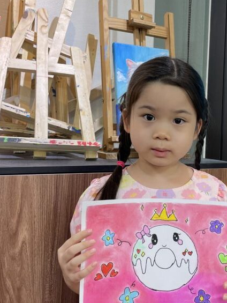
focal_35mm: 46
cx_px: 163
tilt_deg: -1.5
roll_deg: -2.4
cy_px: 145
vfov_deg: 41.2
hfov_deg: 31.1
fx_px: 402
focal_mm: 4.2
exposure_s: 1/100
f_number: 1.6
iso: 80
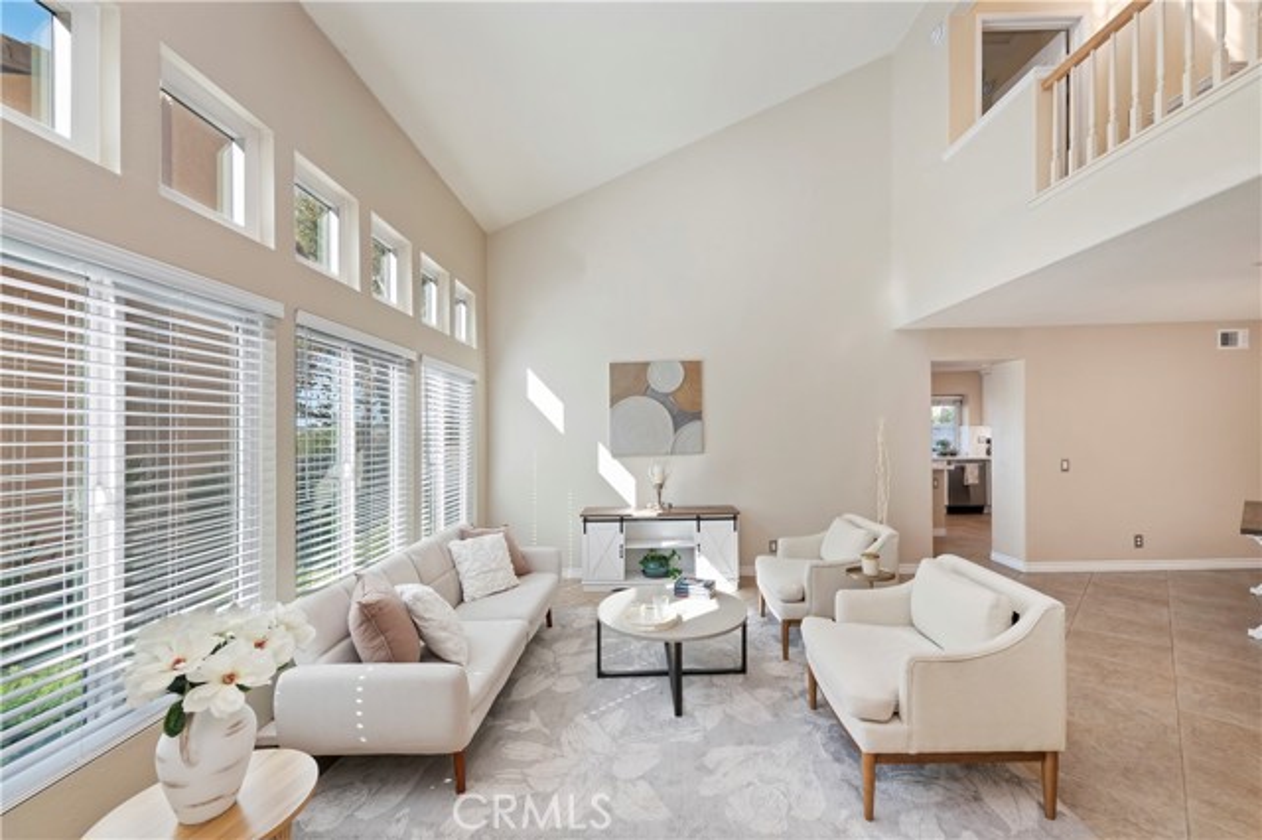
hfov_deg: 104.3
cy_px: 420
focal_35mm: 14
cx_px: 631
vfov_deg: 81.1
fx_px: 491
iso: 500
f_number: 10
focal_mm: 14
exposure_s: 1/30
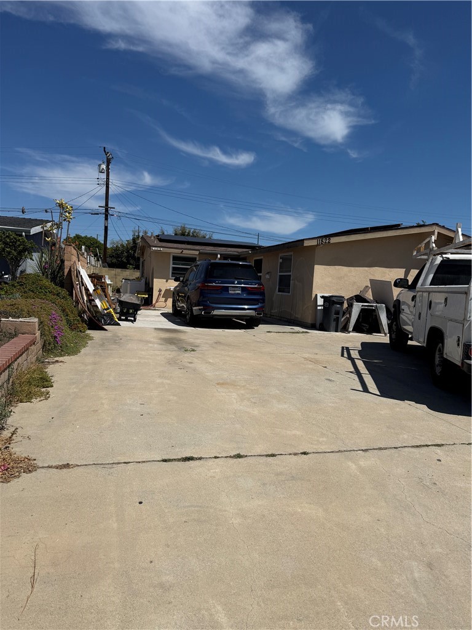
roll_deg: -2.6
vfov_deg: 71.6
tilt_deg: -4.4
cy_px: 315
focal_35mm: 24
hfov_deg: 56.8
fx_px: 436
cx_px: 236
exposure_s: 1/10309
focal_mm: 6.76
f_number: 1.78
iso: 80
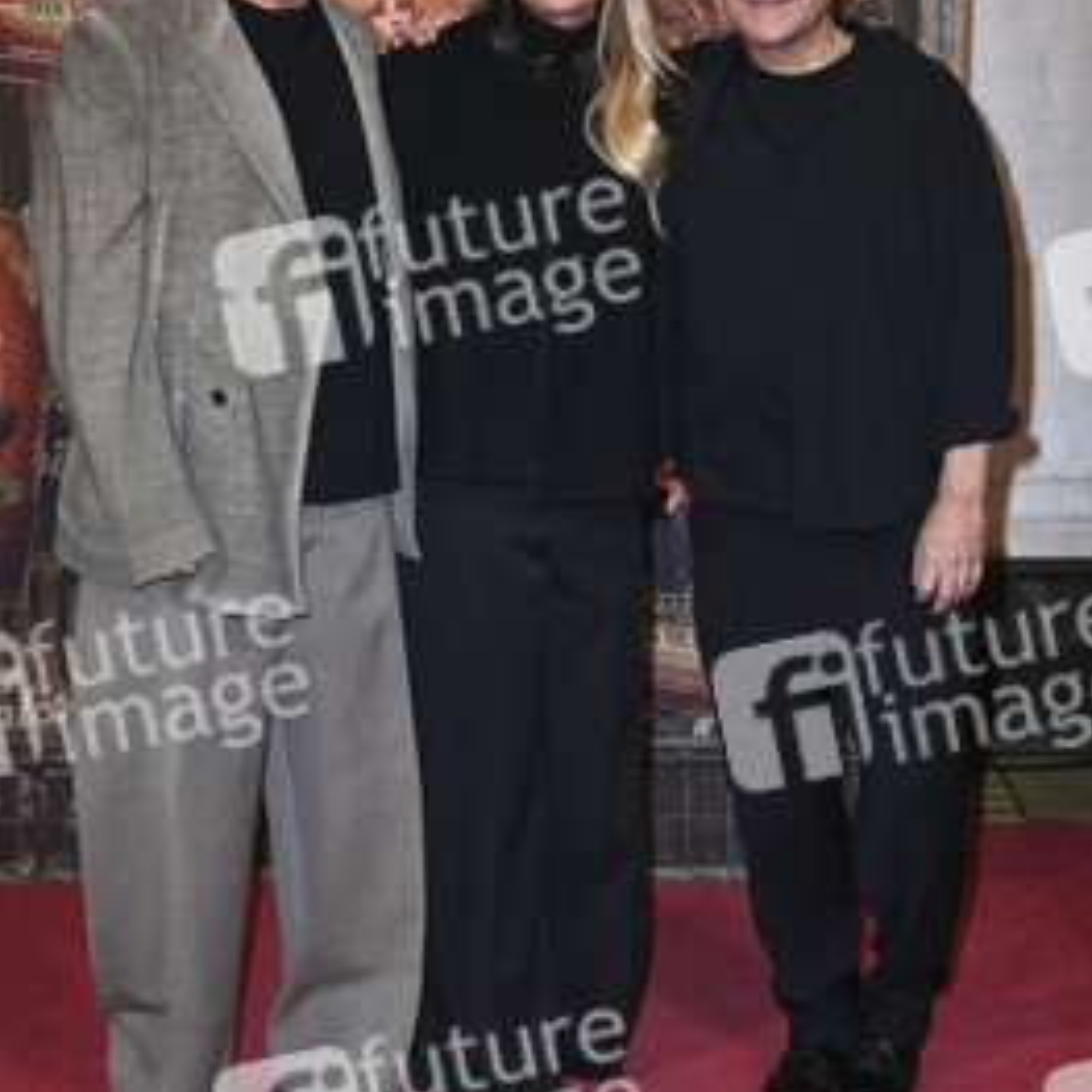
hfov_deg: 27.7
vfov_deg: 27.7
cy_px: 486
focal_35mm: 62
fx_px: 2213
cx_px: 548
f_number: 5.6
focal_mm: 48
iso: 1250
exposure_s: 1/250
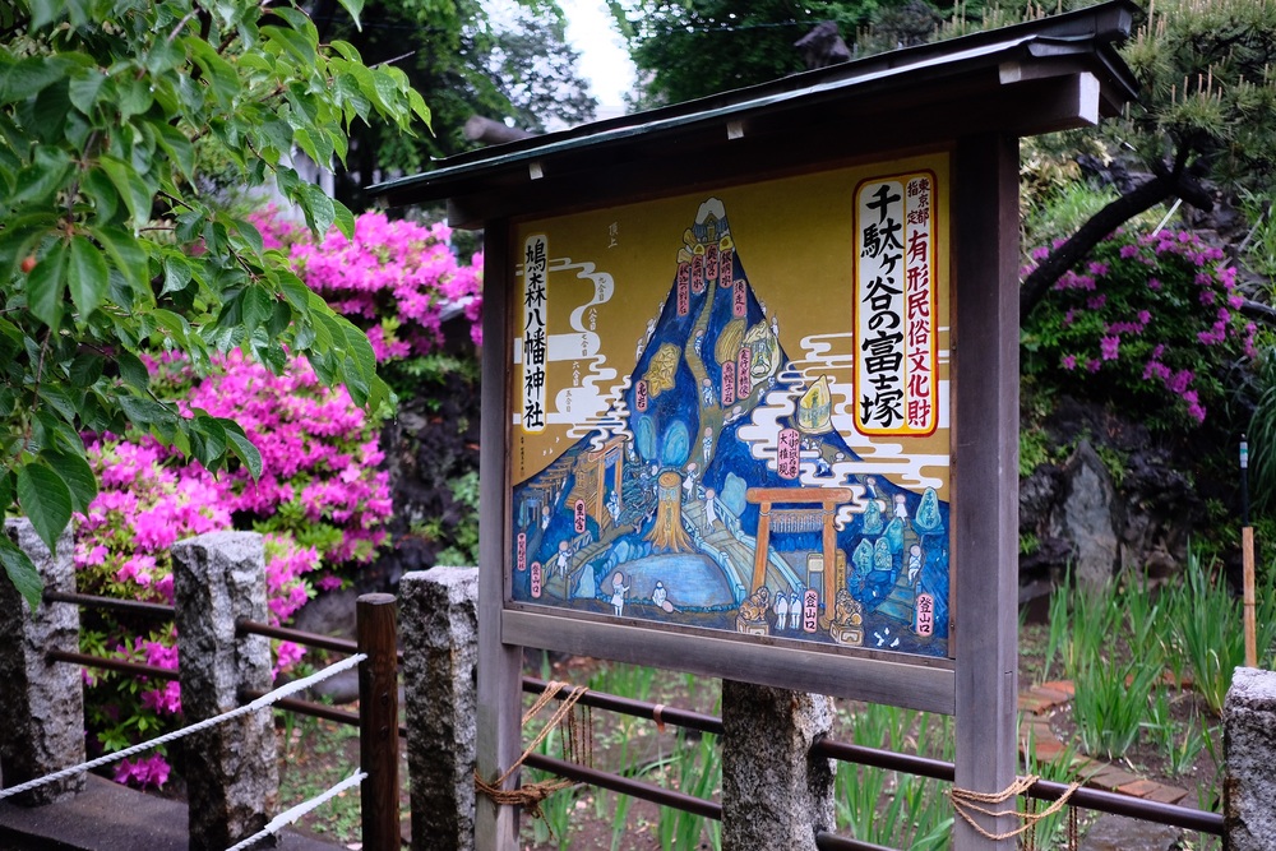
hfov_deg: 54.4
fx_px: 1241
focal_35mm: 35
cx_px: 638
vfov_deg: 37.9
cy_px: 426
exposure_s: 1/1250
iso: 800
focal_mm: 23
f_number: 2
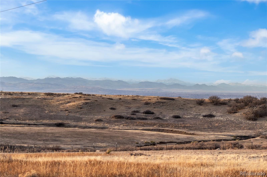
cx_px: 134
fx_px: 556
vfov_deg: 18.2
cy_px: 88
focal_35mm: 75
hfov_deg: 27.0
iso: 400
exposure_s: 1/8000
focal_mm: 50
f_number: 1.8
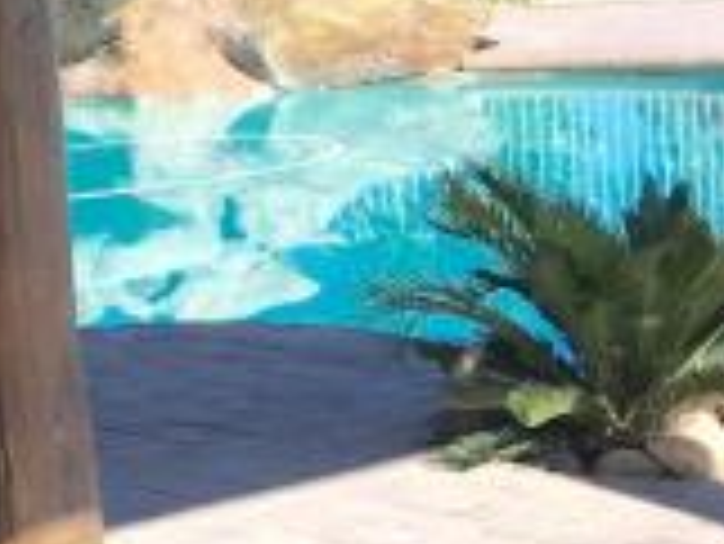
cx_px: -508
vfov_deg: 10.8
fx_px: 2888
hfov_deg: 13.1
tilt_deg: -4.2
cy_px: 234
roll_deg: +4.9
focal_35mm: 138
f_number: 2.2
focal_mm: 4.15
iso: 32
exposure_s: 1/1282
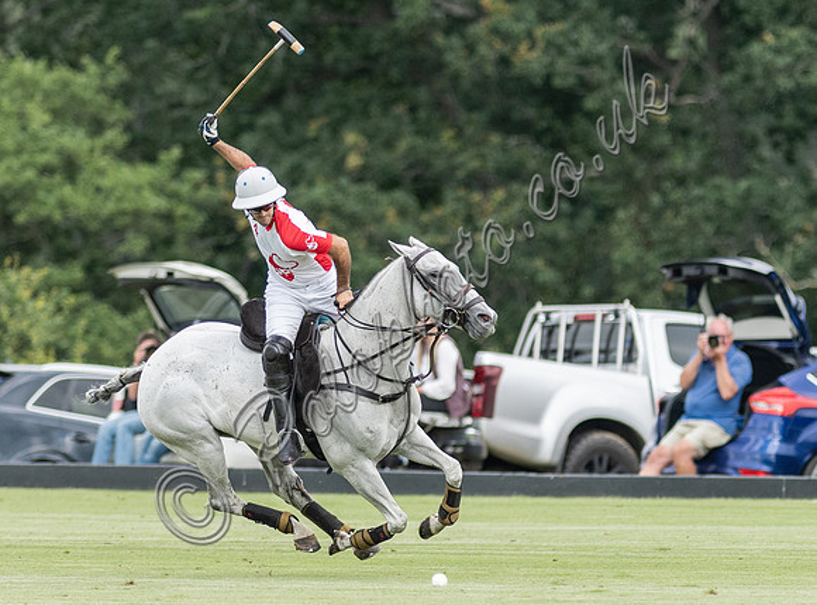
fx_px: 22067
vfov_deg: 1.6
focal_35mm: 940
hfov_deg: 2.1
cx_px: 512
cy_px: 435
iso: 250
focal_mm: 300
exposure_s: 1/2000
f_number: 2.8
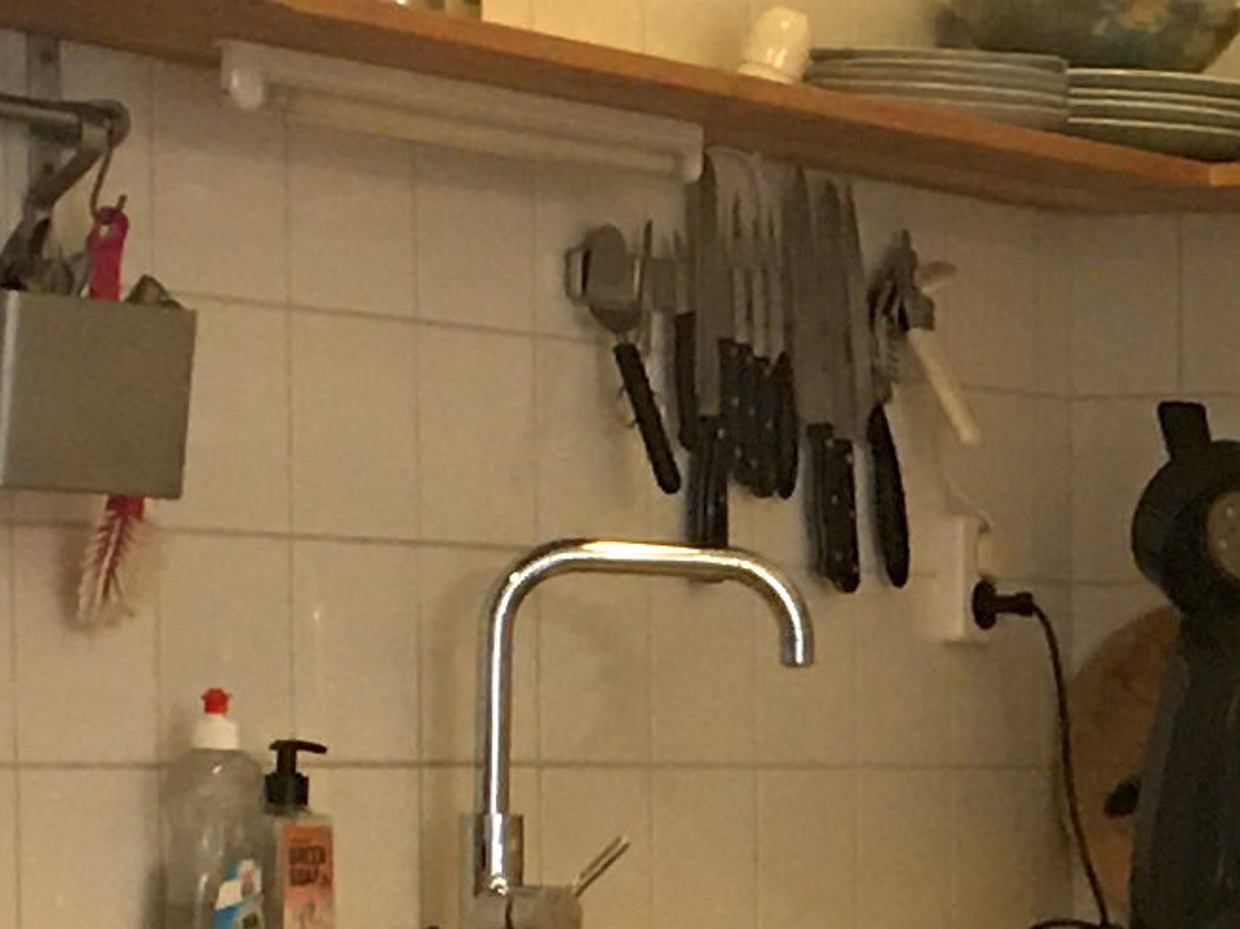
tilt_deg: -2.7
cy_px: 1221
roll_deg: -0.2
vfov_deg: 8.1
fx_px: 6446
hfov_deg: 10.7
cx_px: 1593
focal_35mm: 180
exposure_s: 1/17
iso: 100
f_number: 2.2
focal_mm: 4.15
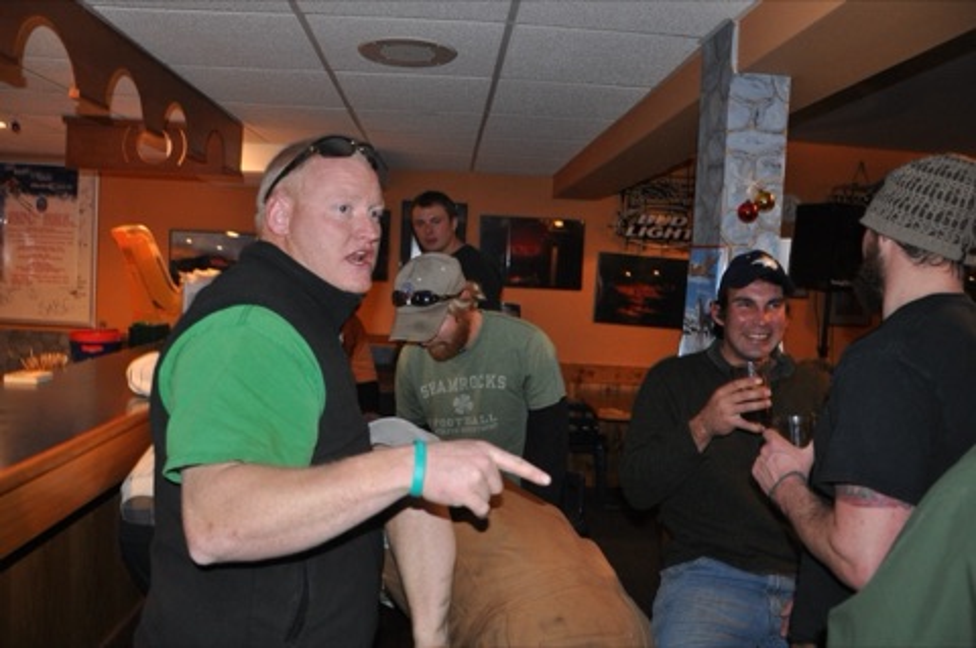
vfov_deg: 47.8
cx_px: 488
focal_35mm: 27
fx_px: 731
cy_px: 324
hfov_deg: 67.4
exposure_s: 1/60
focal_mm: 18
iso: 800
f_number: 3.5
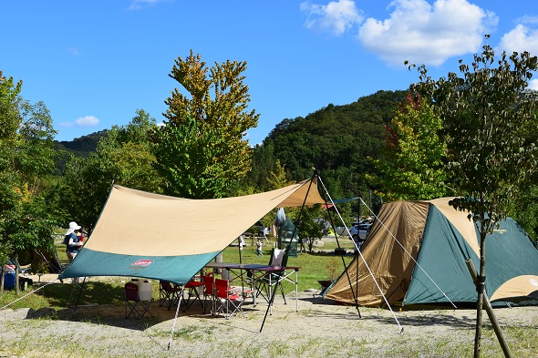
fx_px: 866
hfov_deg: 34.5
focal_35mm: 58
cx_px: 267
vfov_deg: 23.4
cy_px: 181
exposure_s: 1/500
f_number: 11
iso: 250
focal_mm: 38
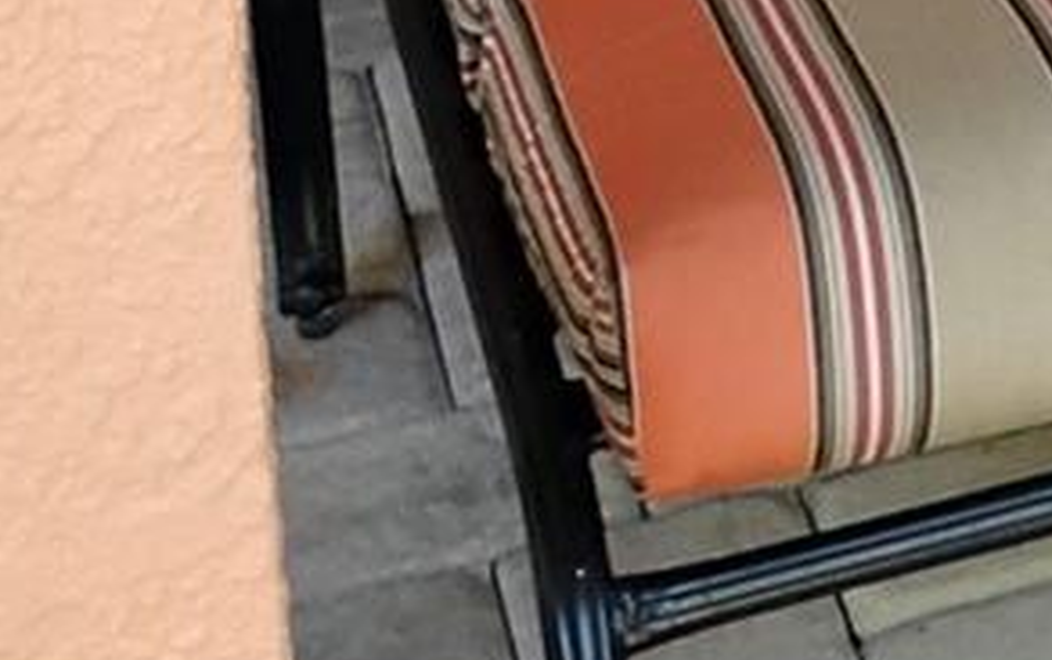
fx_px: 4648
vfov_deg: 7.3
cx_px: 2263
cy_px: -1219
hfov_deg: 11.4
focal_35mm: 162
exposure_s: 1/120
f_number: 1.8
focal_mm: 4.26
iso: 800
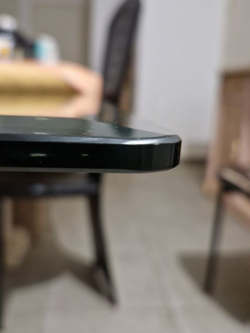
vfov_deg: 56.8
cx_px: 125
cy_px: 170
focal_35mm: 32
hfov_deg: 44.2
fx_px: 308
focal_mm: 5.4
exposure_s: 1/25
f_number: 1.8
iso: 640
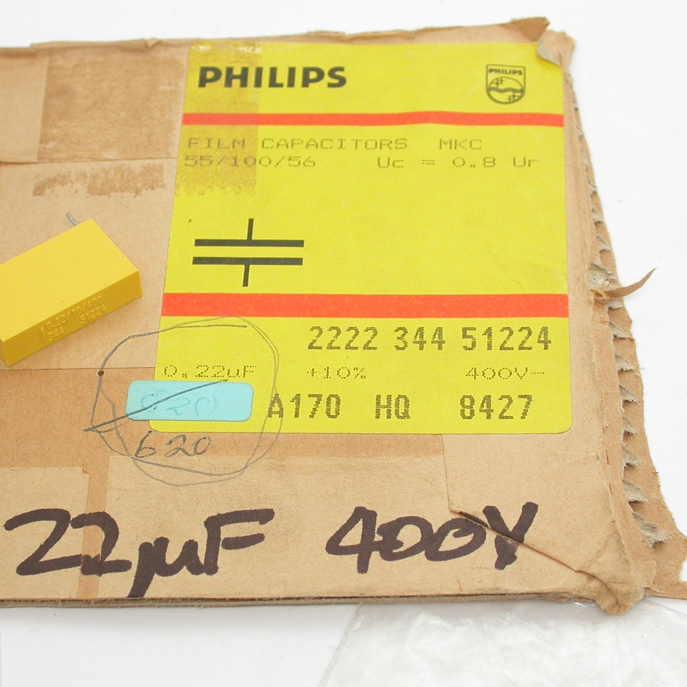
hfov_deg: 15.0
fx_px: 2605
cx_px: 266
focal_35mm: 116
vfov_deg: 15.0
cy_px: 343
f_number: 3.9
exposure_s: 1/28.9
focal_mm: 20.4
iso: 100
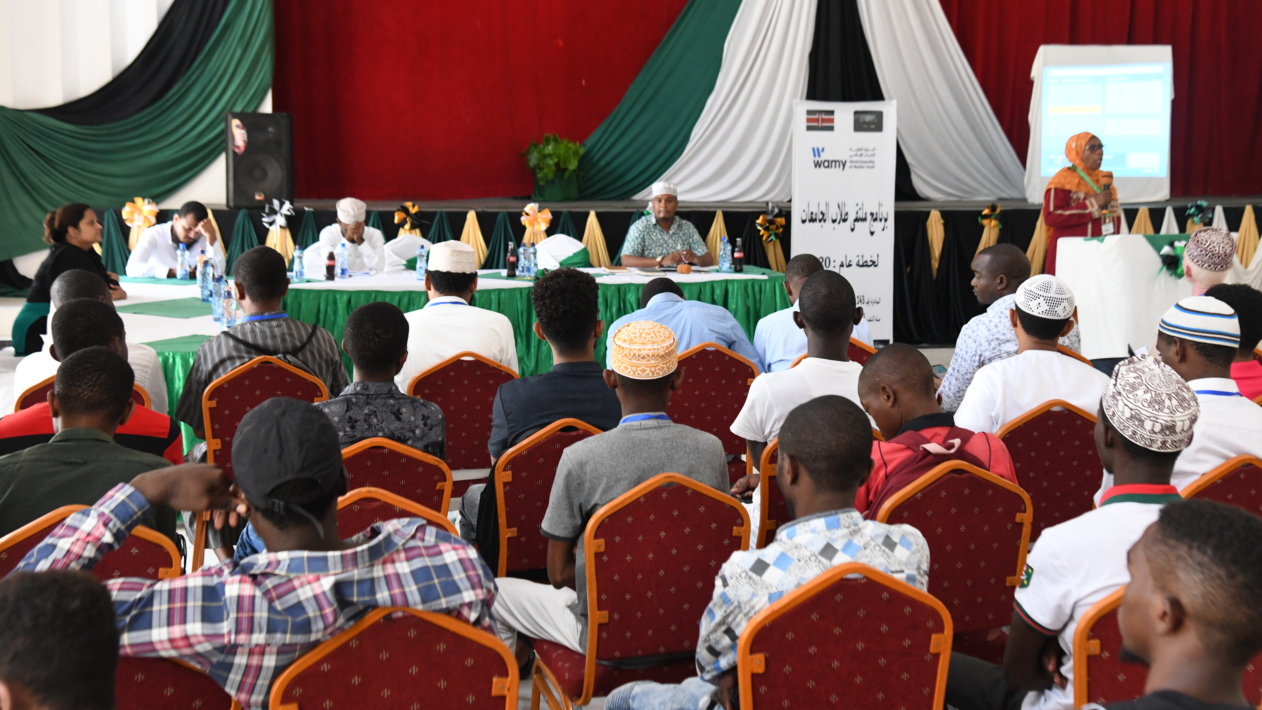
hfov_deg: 40.6
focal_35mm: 51
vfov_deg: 23.5
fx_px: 1707
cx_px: 632
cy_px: 297
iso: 4000
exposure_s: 1/100
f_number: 5
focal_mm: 48
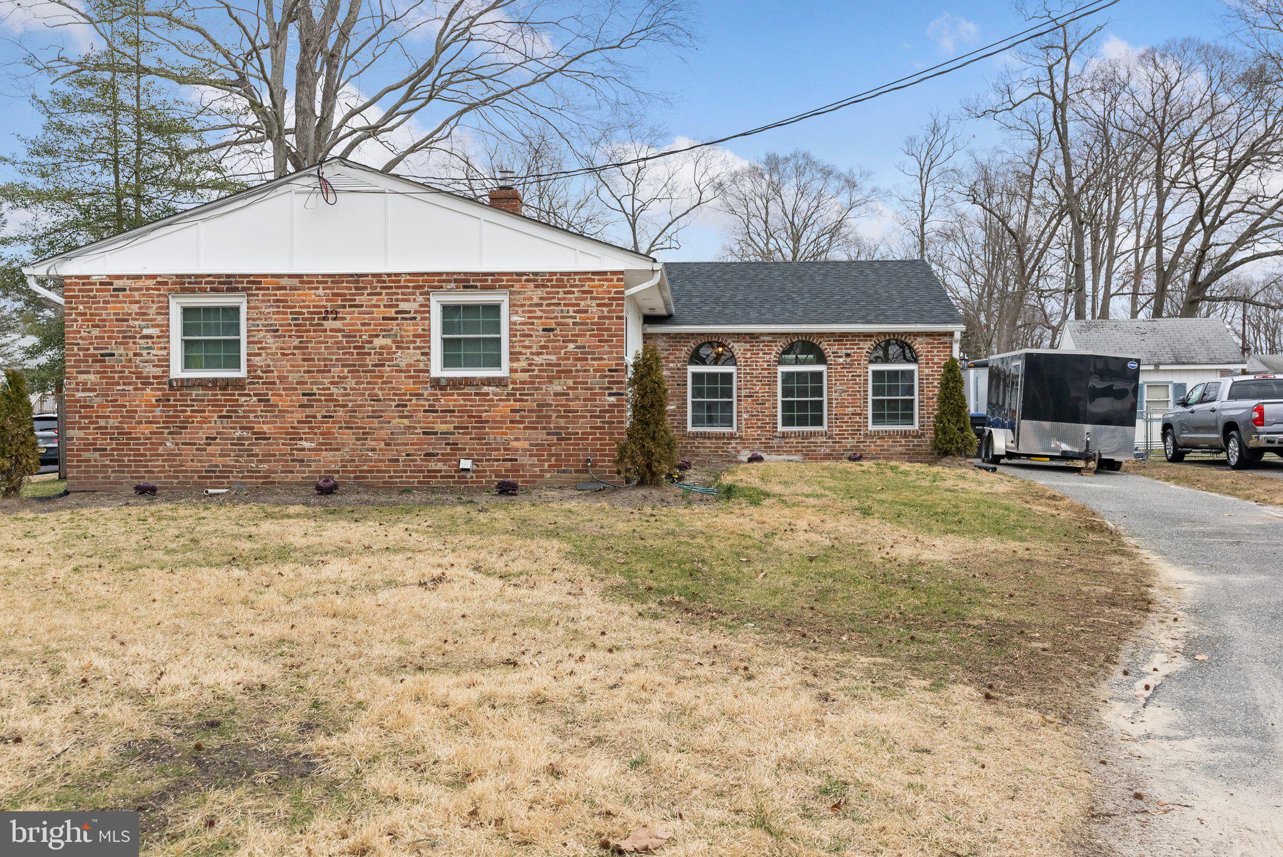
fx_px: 1176
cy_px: 428
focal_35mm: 33
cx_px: 642
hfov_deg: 57.2
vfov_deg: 40.0
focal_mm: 33
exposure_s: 1/200
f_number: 8
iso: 125
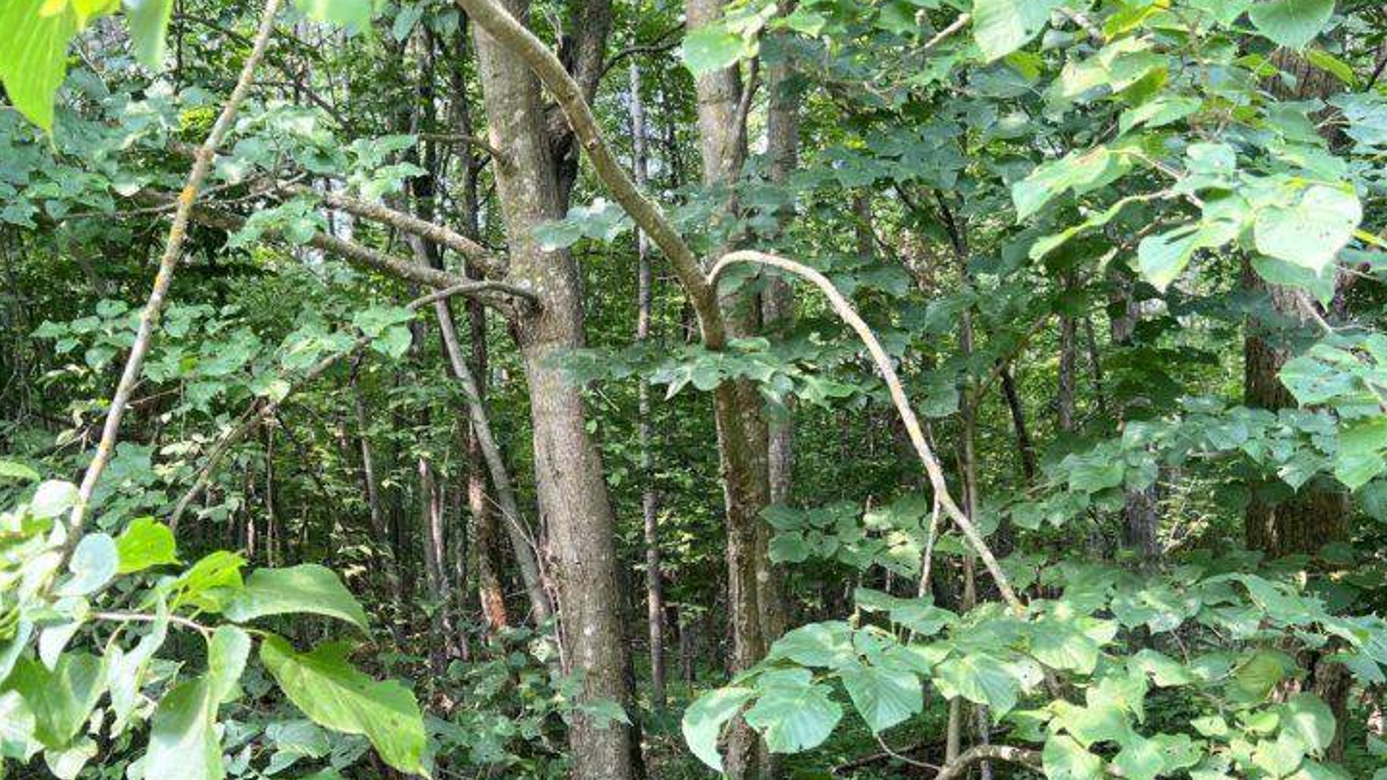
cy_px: 574
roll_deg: +0.6
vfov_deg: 28.0
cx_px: 527
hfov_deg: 47.9
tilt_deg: -1.0
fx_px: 1545
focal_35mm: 42
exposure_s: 1/121
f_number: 1.5
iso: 40
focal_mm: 5.7
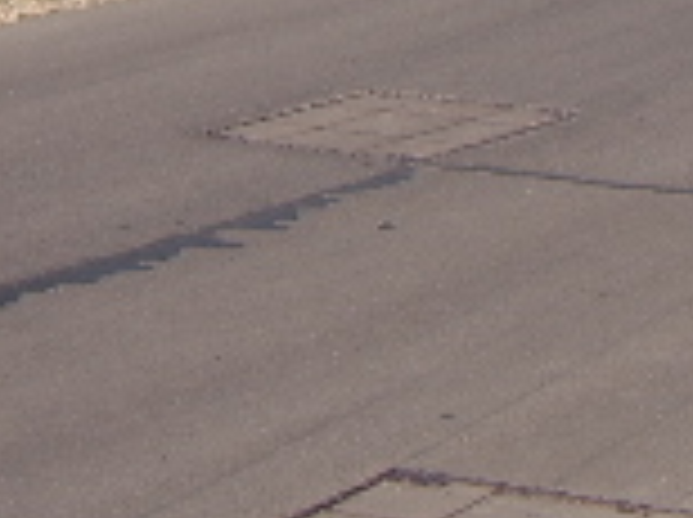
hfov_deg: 14.4
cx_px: 994
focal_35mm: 129
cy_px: -306
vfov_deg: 10.9
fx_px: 2579
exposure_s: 1/297
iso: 50
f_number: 6.7
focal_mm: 8.13
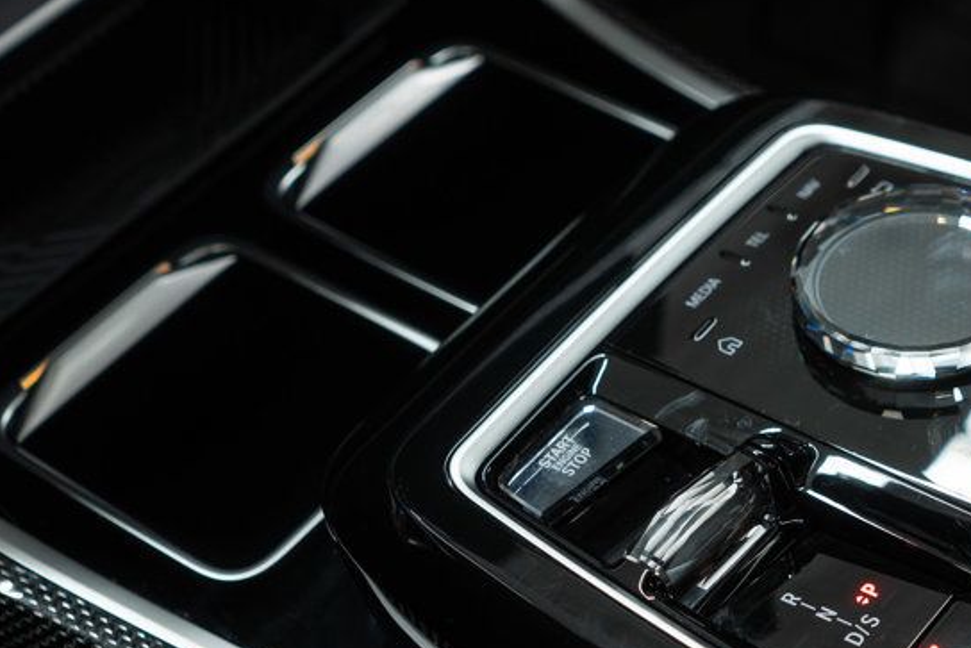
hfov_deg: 25.3
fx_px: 2131
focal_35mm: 79
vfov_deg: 17.2
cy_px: 454
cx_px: 768
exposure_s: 1/40
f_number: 3.2
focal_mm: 28
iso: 400
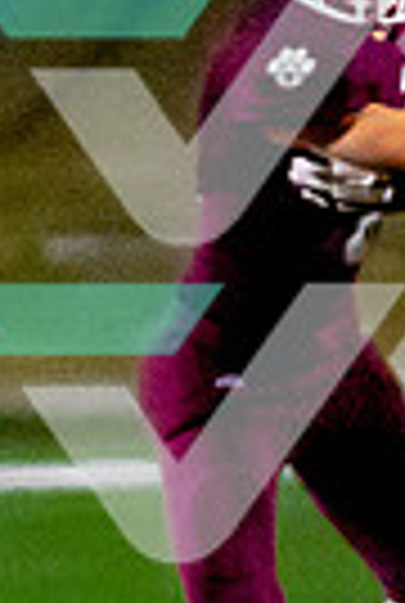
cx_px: 780
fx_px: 34884
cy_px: 418
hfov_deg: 0.7
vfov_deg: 1.0
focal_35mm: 2078
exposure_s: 1/1000
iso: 2000
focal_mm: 200
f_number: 3.2
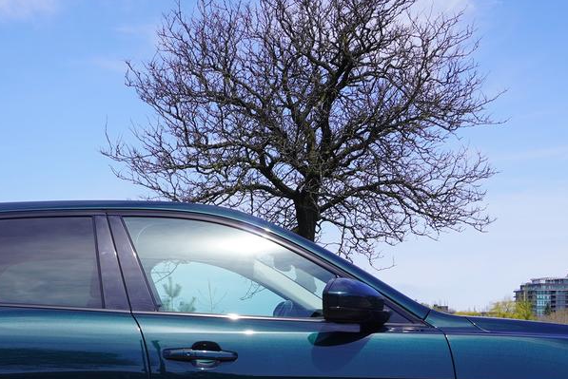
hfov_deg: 32.6
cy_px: 383
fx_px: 964
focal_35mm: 61
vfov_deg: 21.5
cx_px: 192
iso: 100
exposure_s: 1/160
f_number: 10
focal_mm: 19
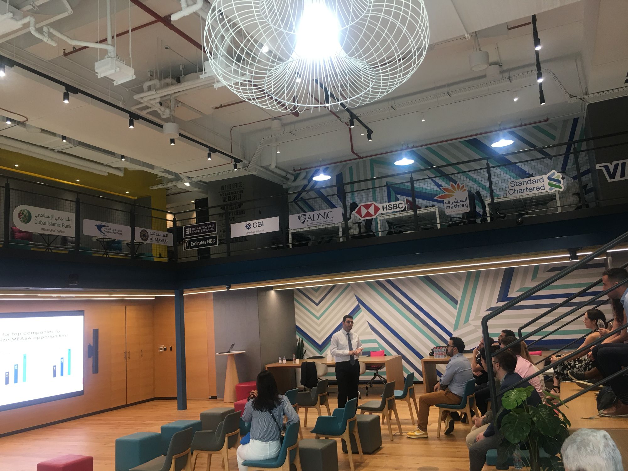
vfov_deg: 48.2
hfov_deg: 61.7
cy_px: 236
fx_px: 526
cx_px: 314
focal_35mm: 29
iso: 40
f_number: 2.2
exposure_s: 1/33
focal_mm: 4.15
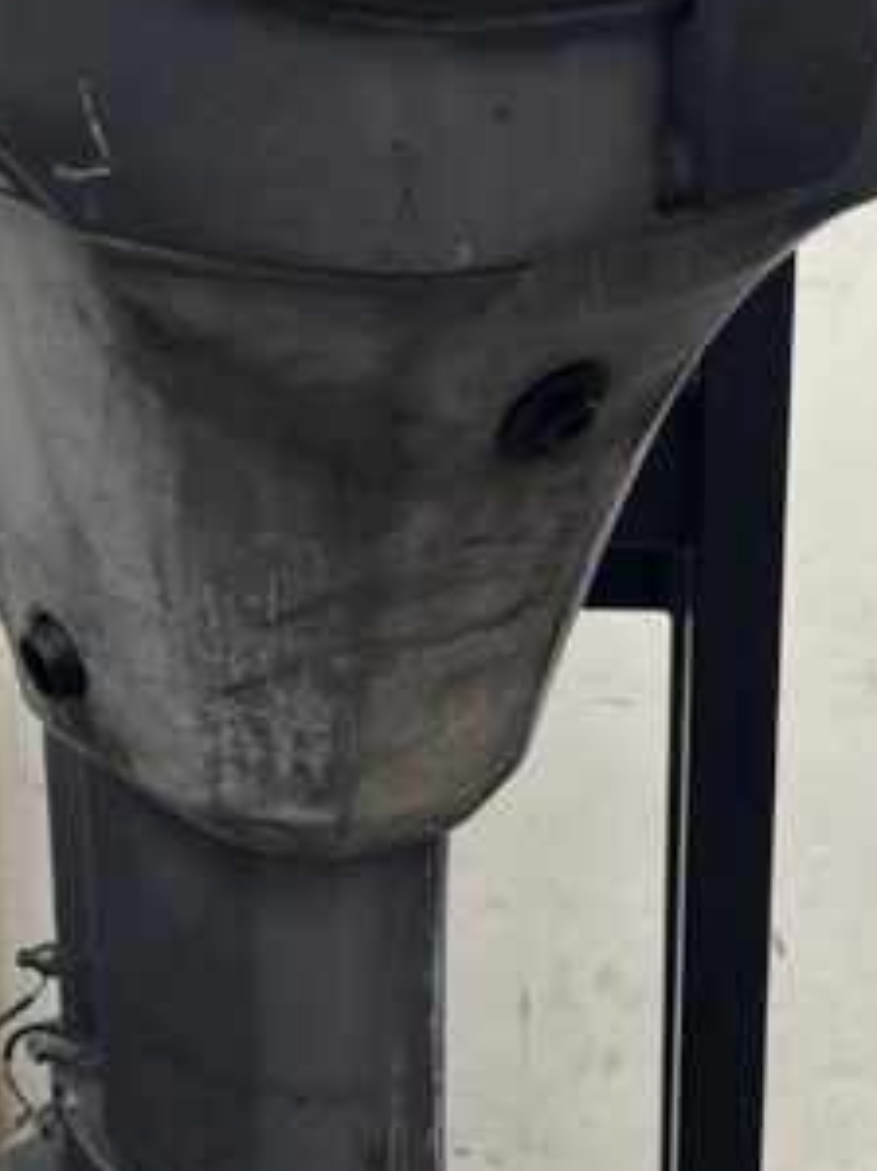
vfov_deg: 22.0
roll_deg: +3.6
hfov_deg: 16.4
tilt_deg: -15.6
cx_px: 110
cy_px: 564
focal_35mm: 89
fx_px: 3009
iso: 125
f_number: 1.5
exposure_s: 1/100
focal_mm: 5.7
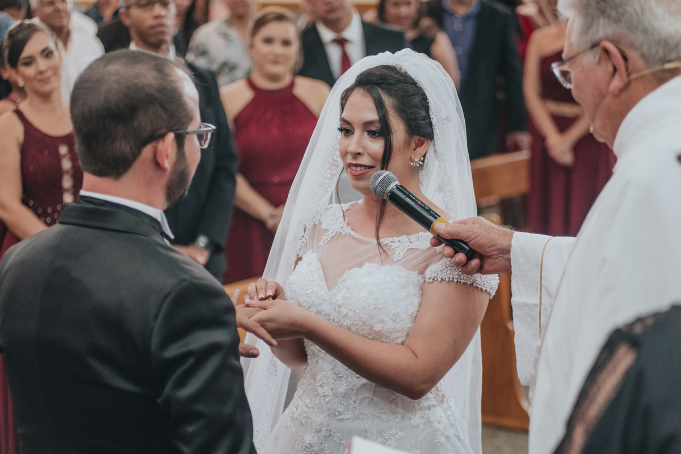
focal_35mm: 86
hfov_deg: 23.8
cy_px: 227
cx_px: 340
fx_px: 1619
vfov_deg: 16.0
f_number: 2.8
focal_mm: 80
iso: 1600
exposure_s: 1/125
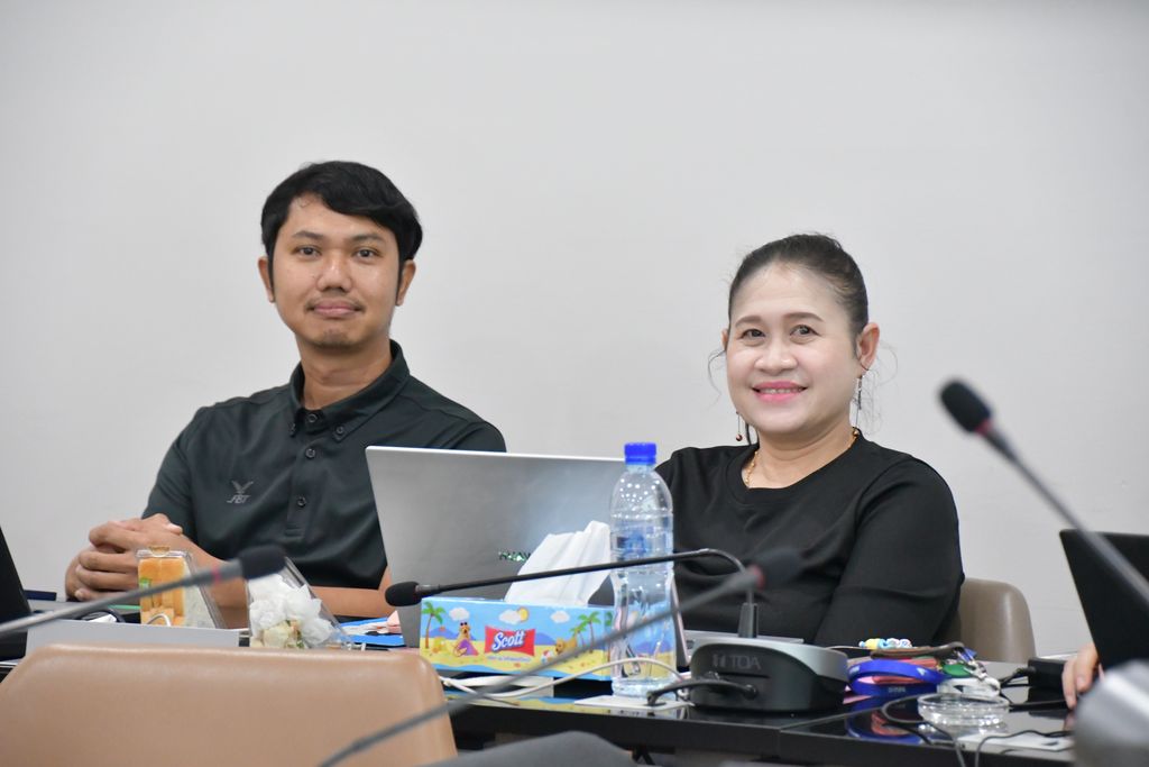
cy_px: 384
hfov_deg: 12.5
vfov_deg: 8.3
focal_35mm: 165
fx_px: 5267
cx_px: 574
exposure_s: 1/125
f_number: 5.6
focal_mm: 110
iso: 6400
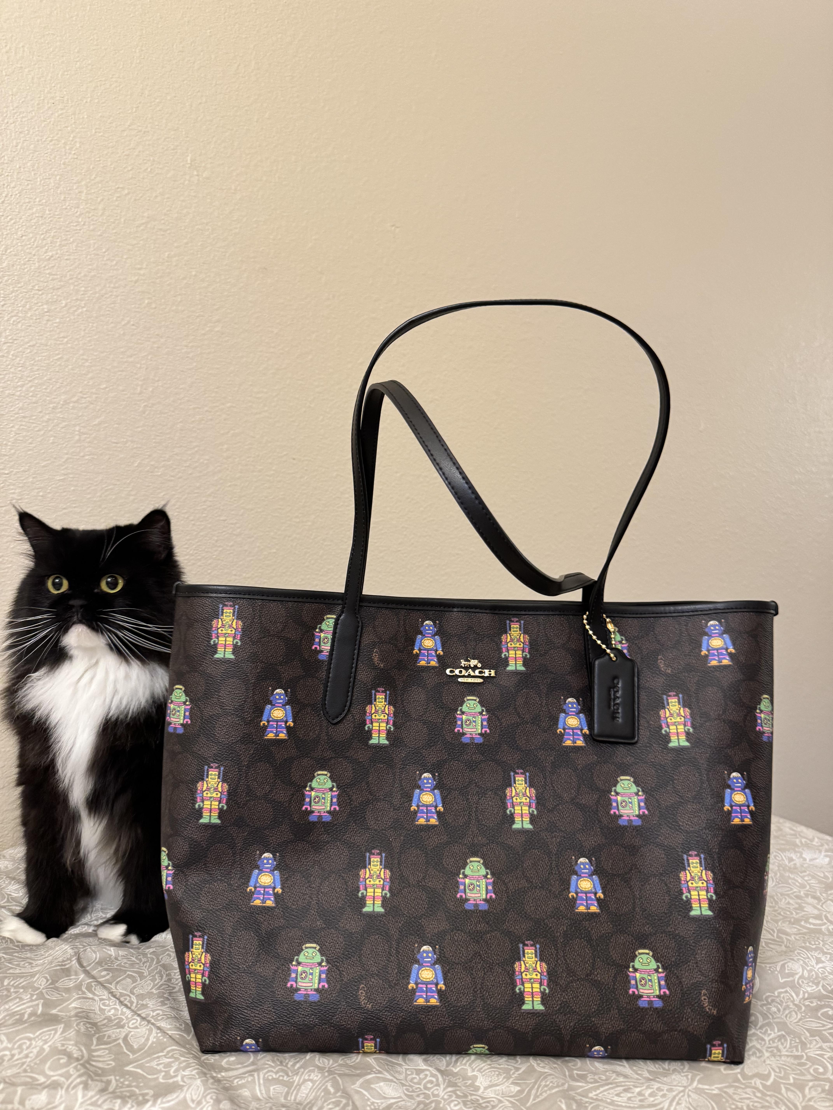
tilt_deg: +2.3
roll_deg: -0.3
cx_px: 416
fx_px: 770
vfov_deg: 71.6
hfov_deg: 56.8
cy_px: 555
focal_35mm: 24
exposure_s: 1/60
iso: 400
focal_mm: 6.76
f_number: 1.78
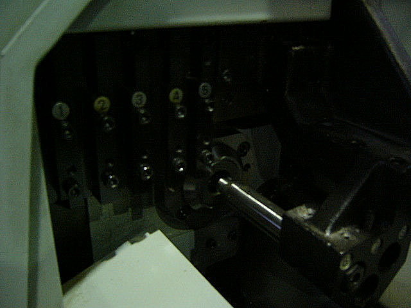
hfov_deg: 52.6
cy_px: 154
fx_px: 416
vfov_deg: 40.7
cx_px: 206
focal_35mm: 35
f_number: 2.8
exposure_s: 1/8
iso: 200
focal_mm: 5.8
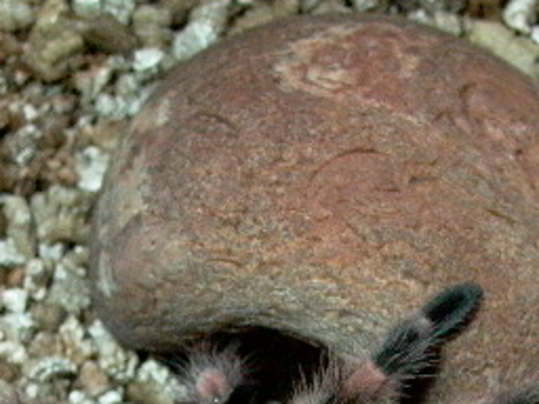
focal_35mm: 95
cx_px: 288
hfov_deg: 20.6
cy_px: 478
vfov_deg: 15.1
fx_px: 1479
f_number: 4.2
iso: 400
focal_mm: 8.19
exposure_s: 1/64.2
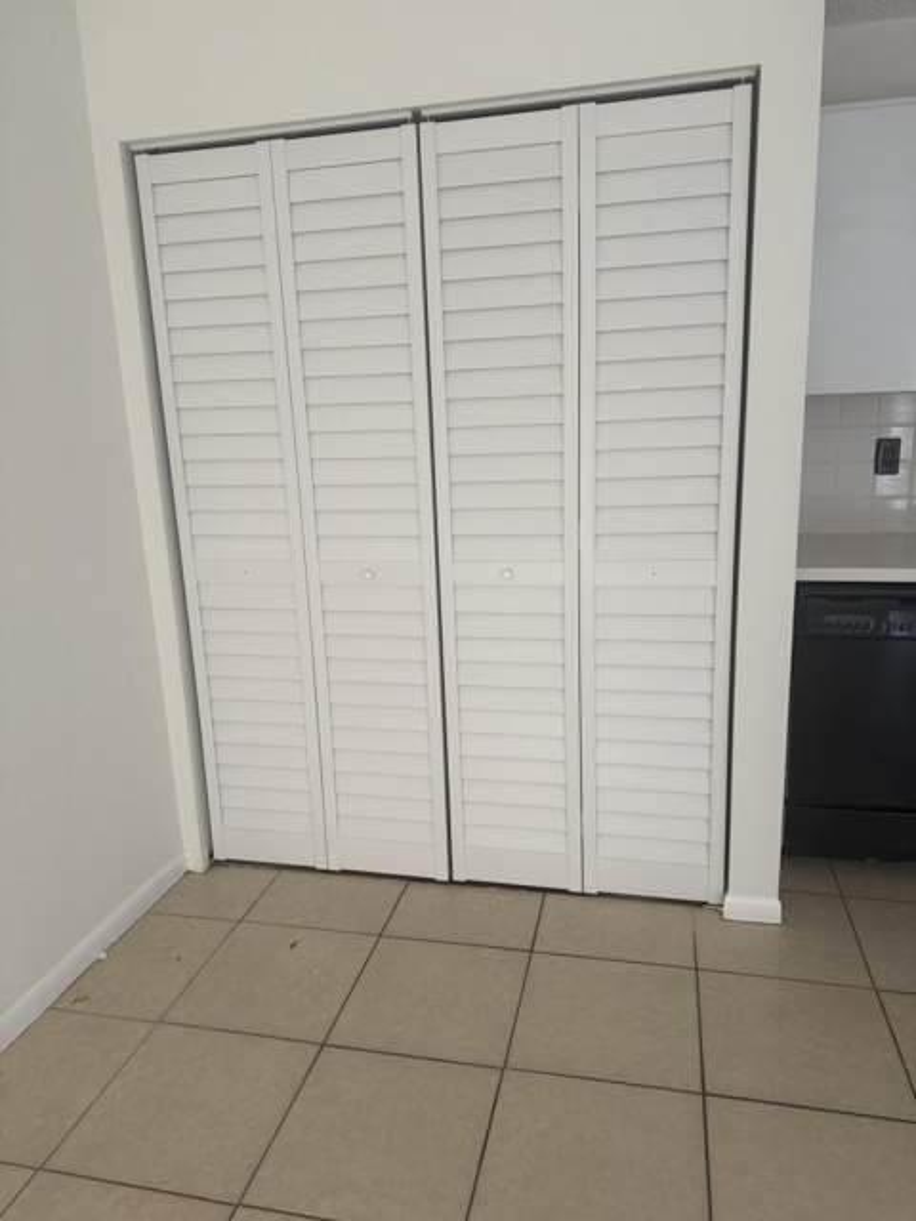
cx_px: 458
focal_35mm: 24
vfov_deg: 71.6
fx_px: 847
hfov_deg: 56.8
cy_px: 610
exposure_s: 1/60
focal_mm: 6.76
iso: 250
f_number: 1.78
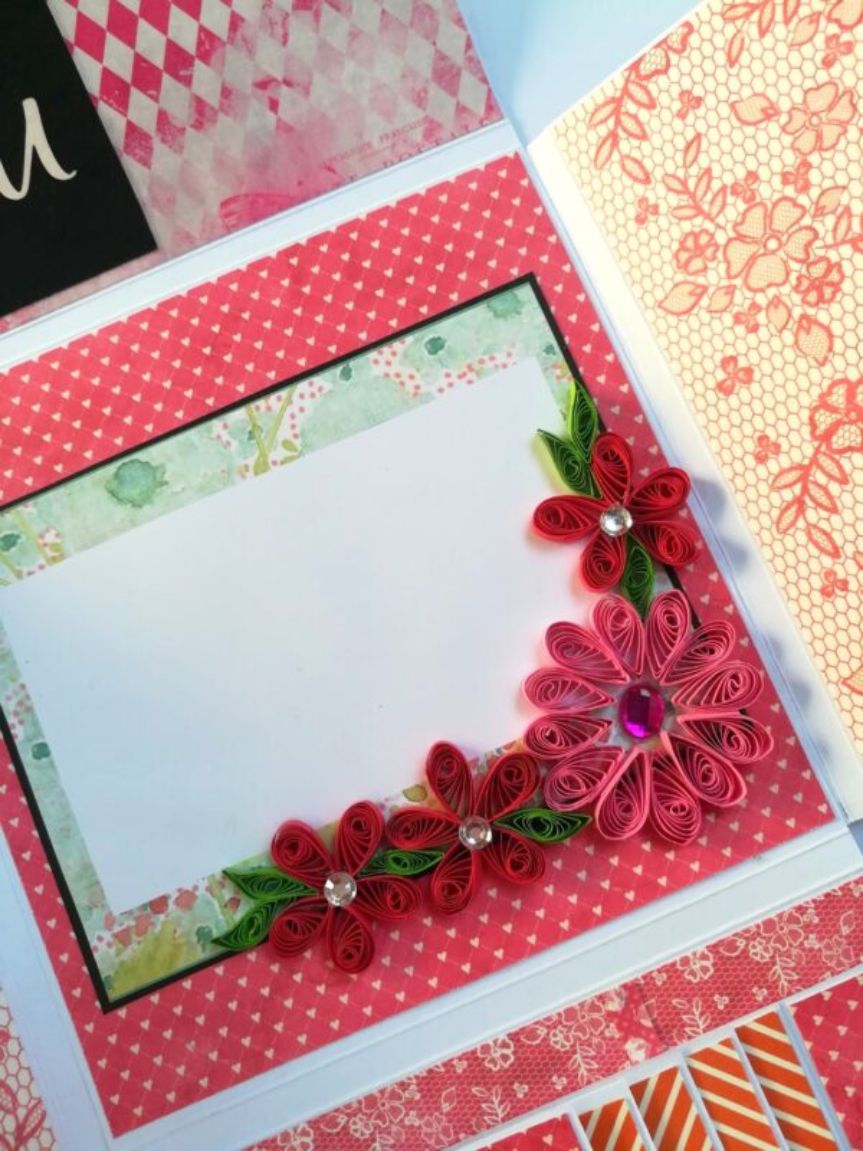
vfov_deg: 67.3
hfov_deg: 53.1
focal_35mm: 26
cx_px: 432
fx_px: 864
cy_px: 576
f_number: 2.2
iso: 100
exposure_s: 1/50
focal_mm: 3.83
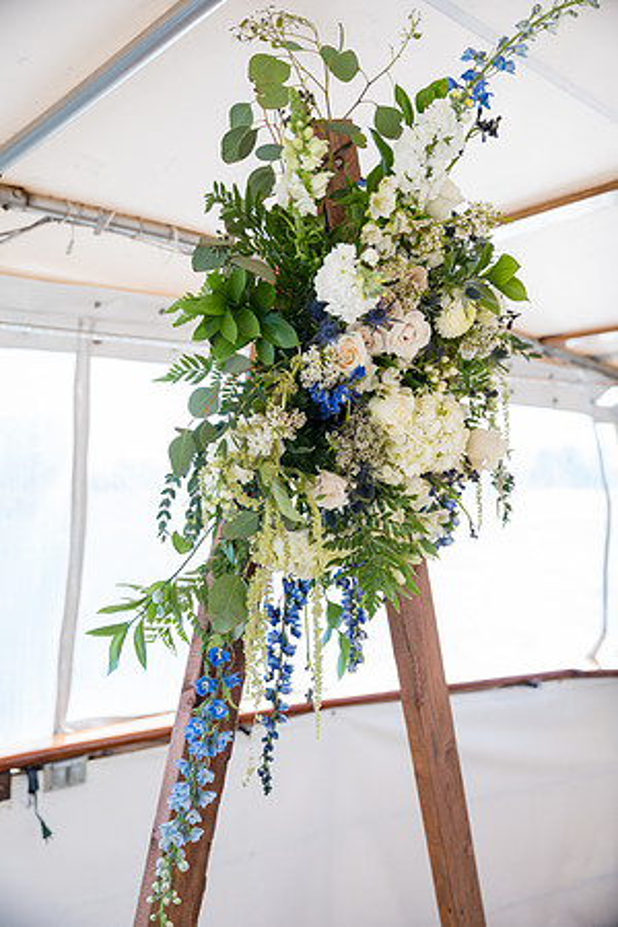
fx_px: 953
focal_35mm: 37
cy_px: 464
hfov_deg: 35.9
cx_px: 309
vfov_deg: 51.9
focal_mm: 37
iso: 100
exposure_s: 1/320
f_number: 2.8
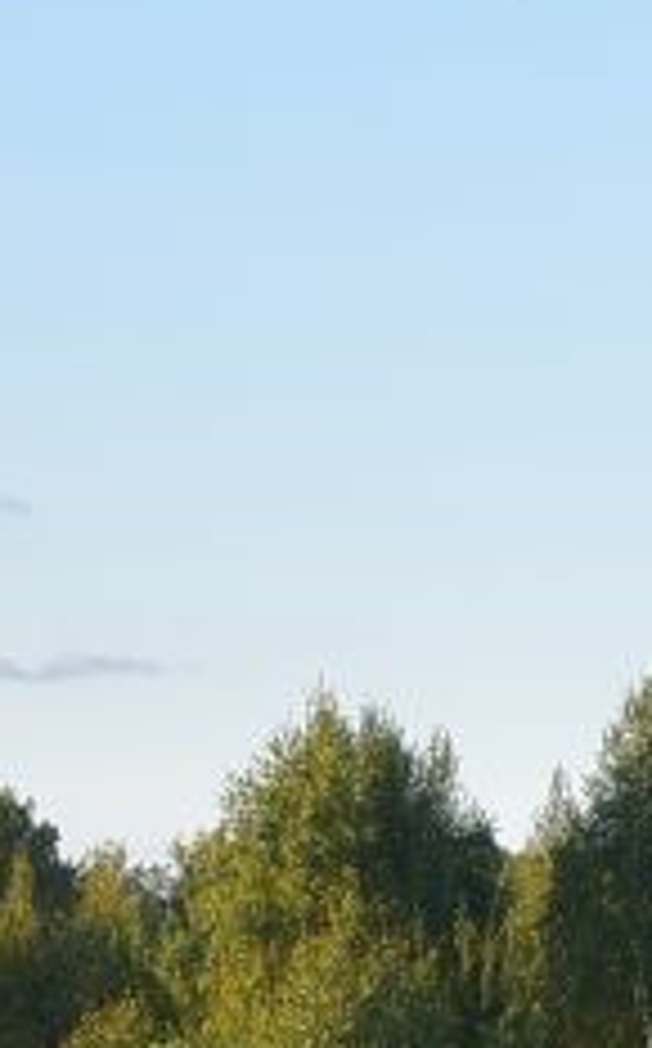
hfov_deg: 6.3
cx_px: 1012
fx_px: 5846
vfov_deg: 10.1
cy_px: 1235
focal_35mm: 205
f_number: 6.3
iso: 200
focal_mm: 36
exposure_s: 1/125
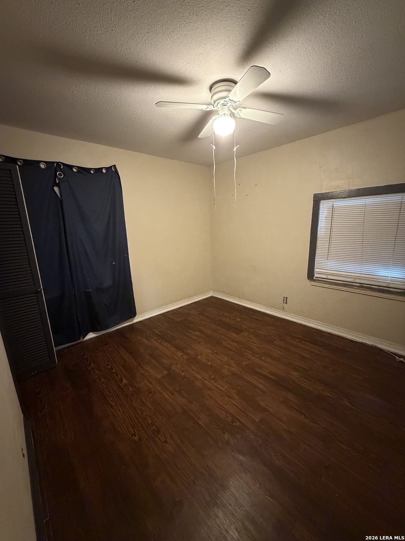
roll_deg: +2.4
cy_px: 270
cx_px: 202
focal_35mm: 14
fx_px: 218
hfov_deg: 85.7
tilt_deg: -11.9
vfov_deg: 102.1
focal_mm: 2.22
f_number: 2.2
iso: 800
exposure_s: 1/60
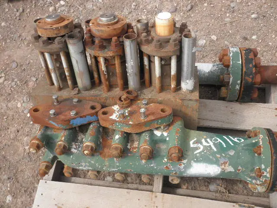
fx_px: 280
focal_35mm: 35
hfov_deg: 52.6
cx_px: 138
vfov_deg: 40.7
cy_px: 104
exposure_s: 1/80
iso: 64
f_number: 9.1
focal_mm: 6.1
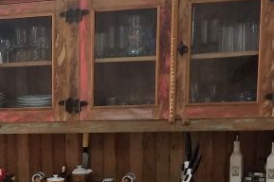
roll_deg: +3.0
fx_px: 813
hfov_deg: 17.1
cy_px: 226
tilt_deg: -11.2
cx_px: -149
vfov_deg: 12.4
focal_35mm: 107
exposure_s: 1/30
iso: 40
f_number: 2.2
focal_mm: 4.15
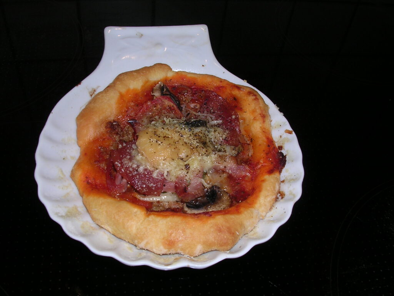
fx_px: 433
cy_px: 148
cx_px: 197
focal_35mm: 38
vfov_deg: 37.7
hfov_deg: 49.0
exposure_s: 1/60.1
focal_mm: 5.8
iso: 100
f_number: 5.6
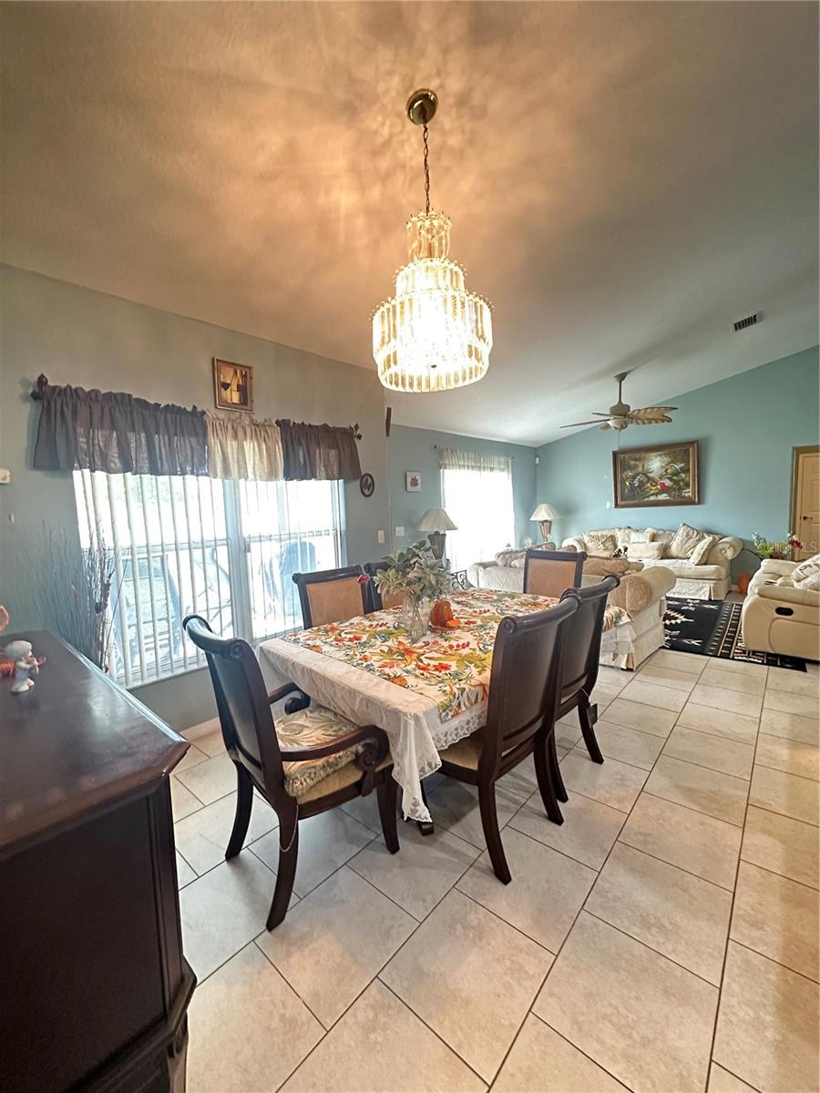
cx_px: 410
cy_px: 546
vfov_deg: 102.1
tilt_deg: -6.0
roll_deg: +1.6
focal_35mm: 14
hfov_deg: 85.7
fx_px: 442
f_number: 2.2
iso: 640
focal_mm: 2.22
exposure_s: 1/60
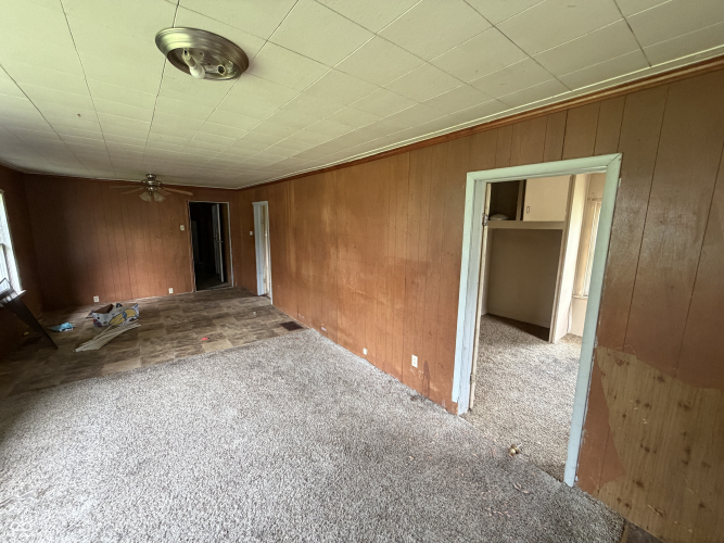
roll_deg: -0.5
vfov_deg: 85.7
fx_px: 293
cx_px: 362
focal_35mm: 14
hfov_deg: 102.1
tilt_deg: -8.2
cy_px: 272
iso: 400
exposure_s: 1/60
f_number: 2.2
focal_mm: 2.22
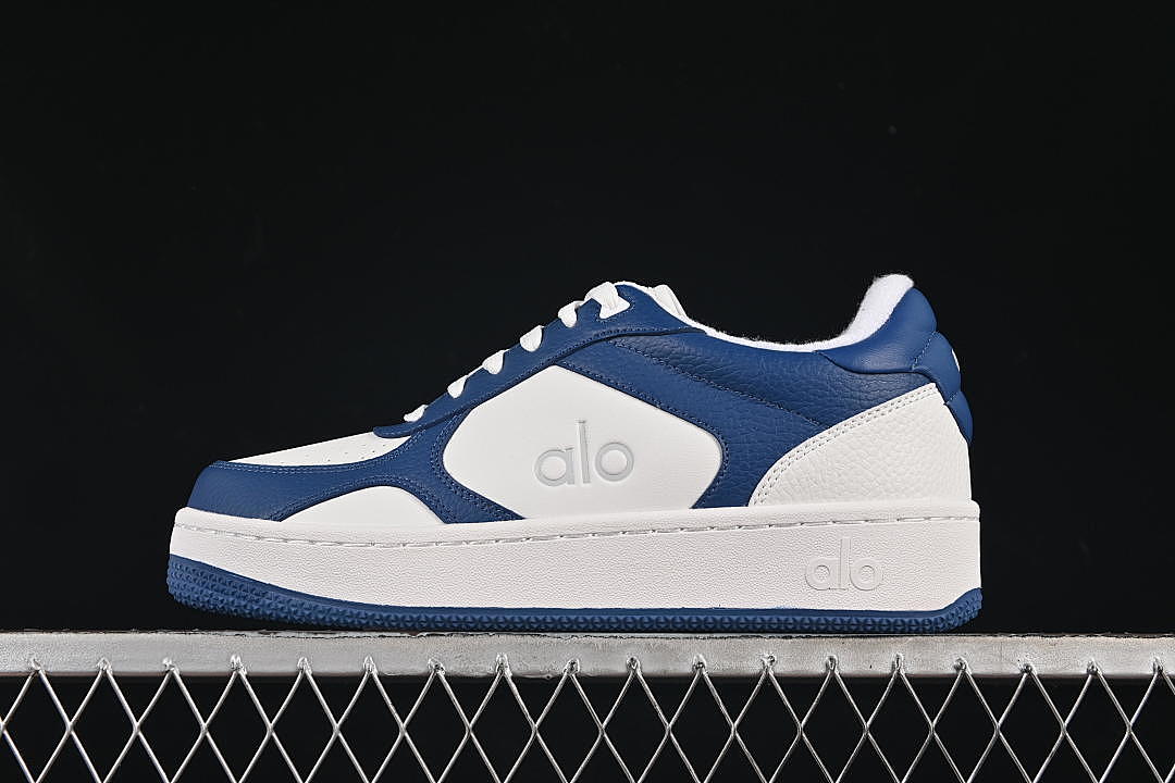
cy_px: 392
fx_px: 2448
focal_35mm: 75
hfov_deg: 27.0
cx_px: 588
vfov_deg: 18.2
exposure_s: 1/80
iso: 160
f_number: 8
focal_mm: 50
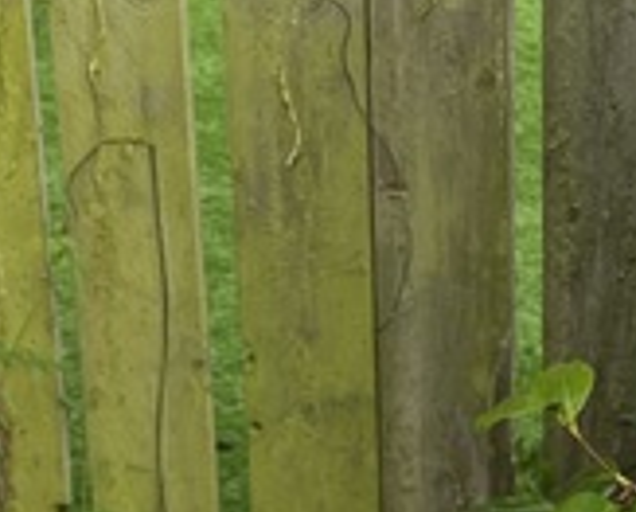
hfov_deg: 12.1
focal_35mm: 159
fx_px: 2998
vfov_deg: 8.5
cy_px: 1403
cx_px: 382
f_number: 1.5
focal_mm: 5.7
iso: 50
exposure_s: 1/674
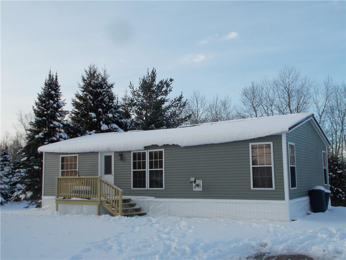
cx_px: 173
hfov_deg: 47.9
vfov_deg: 36.8
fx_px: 390
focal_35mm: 39
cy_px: 130
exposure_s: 1/250
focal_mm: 6.9
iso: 80
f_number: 3.9
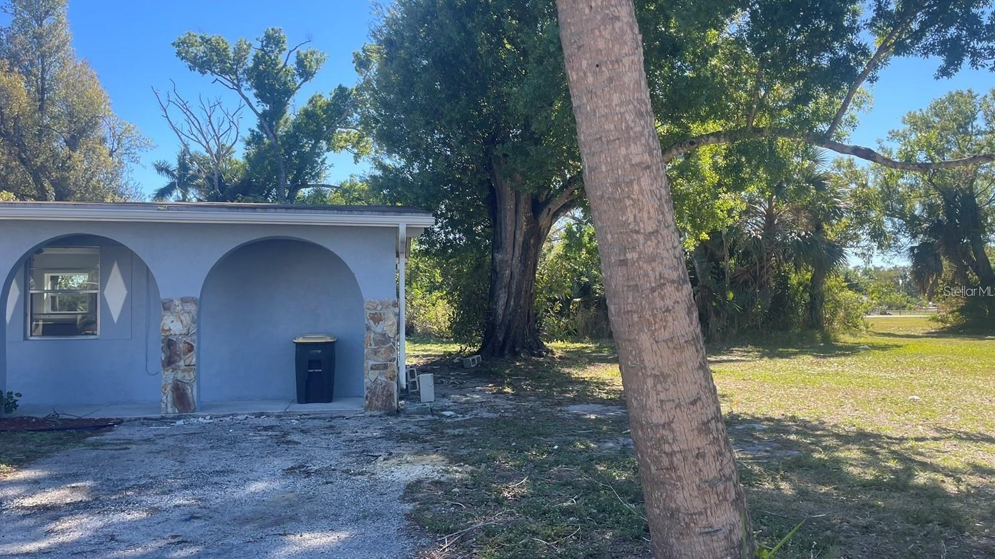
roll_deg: +1.0
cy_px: 291
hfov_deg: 67.9
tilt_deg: +1.9
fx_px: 739
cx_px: 492
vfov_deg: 41.5
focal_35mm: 28
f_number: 1.6
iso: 32
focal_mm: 5.1
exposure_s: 1/759
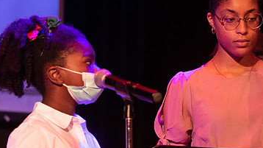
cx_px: 194
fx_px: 1624
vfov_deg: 5.2
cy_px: 61
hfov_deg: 9.2
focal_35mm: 233
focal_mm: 86
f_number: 2.8
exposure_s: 1/160
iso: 3200
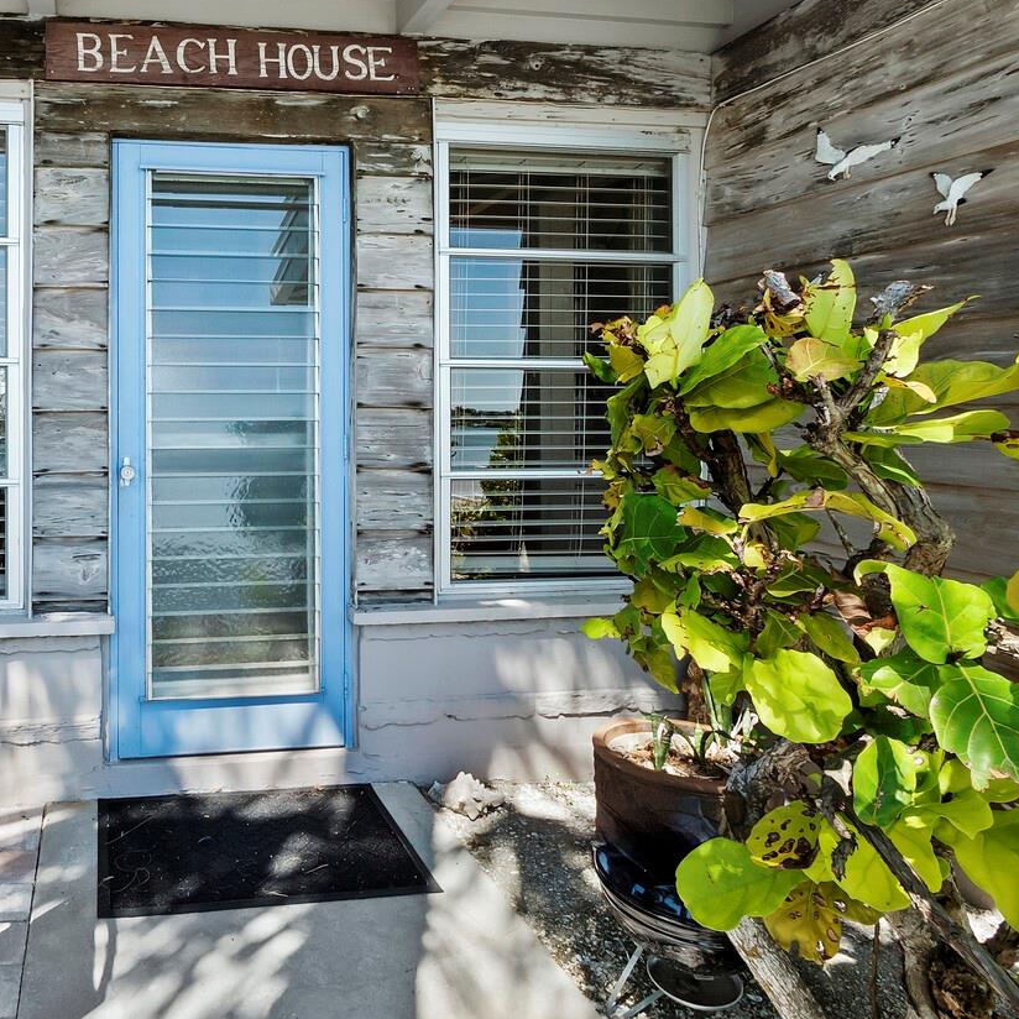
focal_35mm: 24
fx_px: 799
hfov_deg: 60.3
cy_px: 406
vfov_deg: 64.4
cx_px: 218
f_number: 10
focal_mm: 7
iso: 400
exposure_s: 1/60
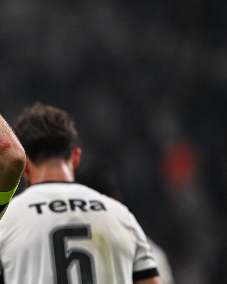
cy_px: 223
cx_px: -98
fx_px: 8187
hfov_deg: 1.6
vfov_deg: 2.0
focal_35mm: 975
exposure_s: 1/2000
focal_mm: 400
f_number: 2.8
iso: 1600
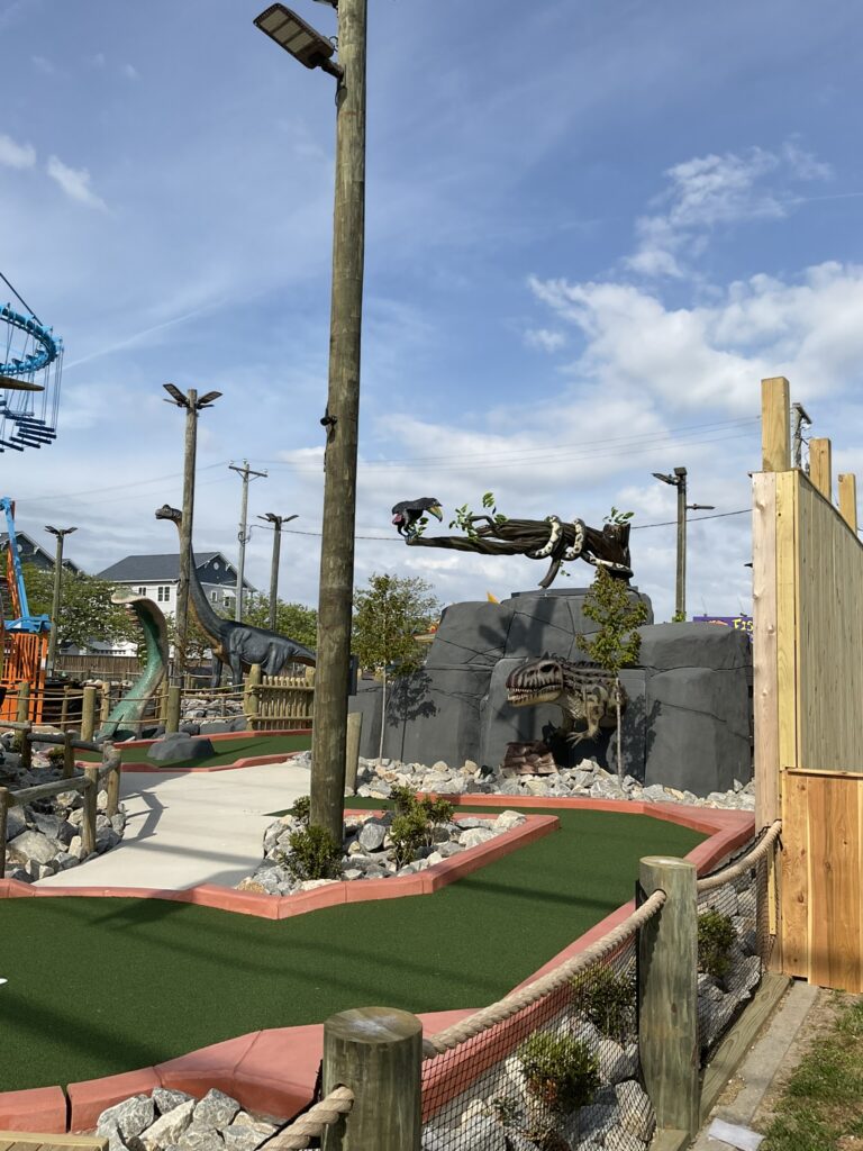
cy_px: 576
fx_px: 964
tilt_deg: +3.3
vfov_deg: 61.7
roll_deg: -2.1
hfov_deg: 48.2
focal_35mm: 29
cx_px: 432
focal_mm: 3
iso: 16
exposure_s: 1/2538
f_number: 1.8
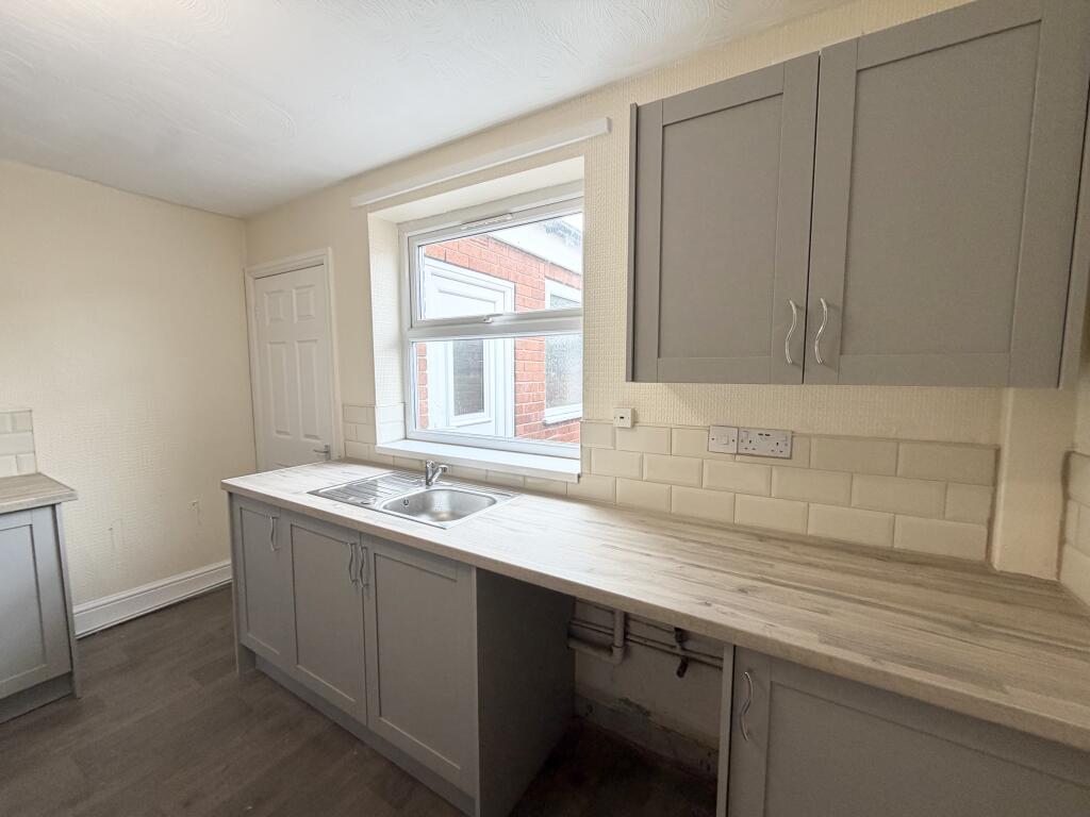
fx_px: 441
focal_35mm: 14
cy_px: 408
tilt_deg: -5.0
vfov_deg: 85.7
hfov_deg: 102.1
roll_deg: +0.5
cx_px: 545
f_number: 2.2
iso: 125
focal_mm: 2.22
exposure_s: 1/121
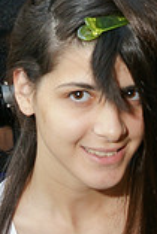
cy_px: -31
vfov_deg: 15.4
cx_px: 45
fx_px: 842
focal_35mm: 129
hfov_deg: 10.6
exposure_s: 1/160
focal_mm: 30
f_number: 5
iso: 800
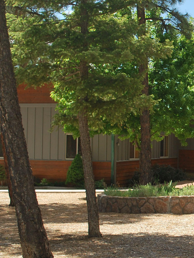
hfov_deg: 15.8
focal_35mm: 88
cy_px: 123
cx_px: 262
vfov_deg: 22.3
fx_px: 658
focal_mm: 26
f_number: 5.6
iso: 200
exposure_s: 1/125
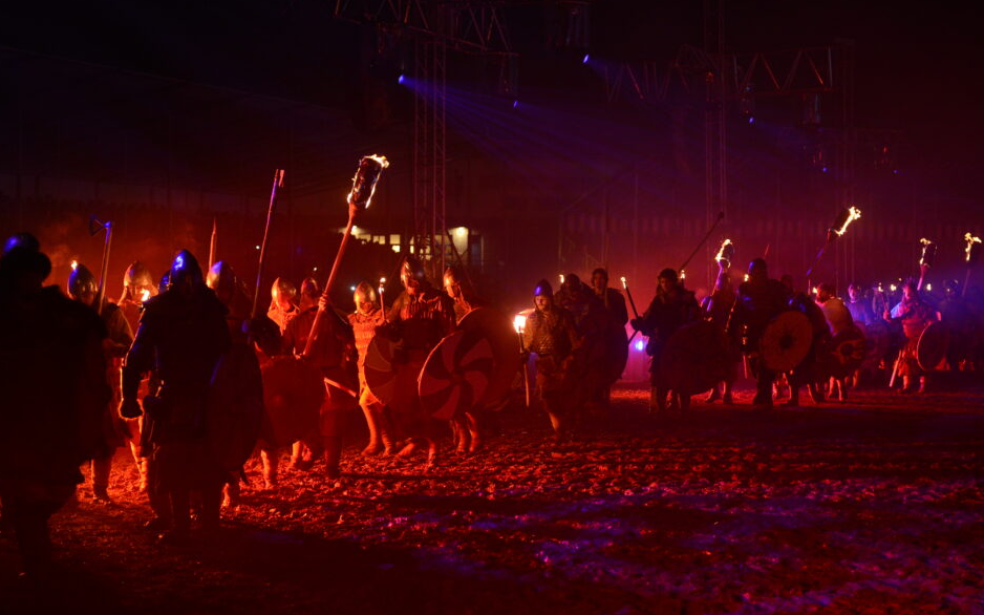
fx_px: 1850
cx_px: 471
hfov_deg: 29.8
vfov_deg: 18.9
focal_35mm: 69
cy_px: 301
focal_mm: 62
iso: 2000
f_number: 2.8
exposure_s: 1/80
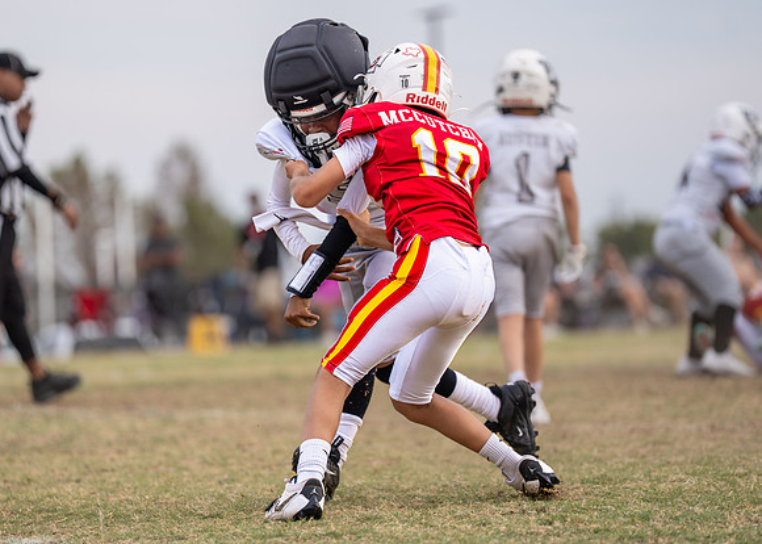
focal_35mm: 244
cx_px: 325
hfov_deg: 8.2
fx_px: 5285
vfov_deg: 5.9
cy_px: 312
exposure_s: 1/1600
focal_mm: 200
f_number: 2.8
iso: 160
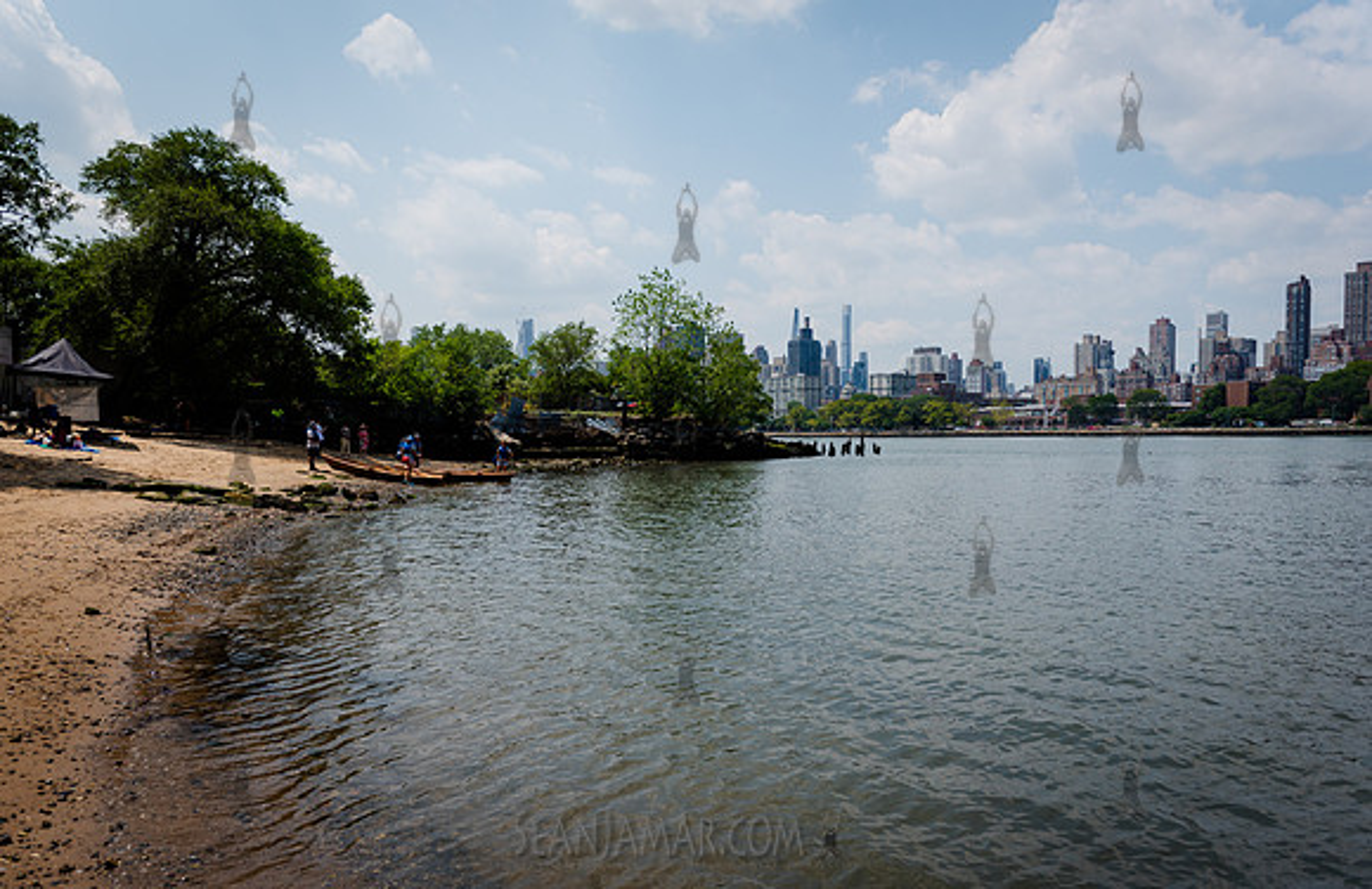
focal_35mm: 26
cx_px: 657
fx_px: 964
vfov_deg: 49.5
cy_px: 478
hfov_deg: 70.8
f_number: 4
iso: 100
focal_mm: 24
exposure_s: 1/1250
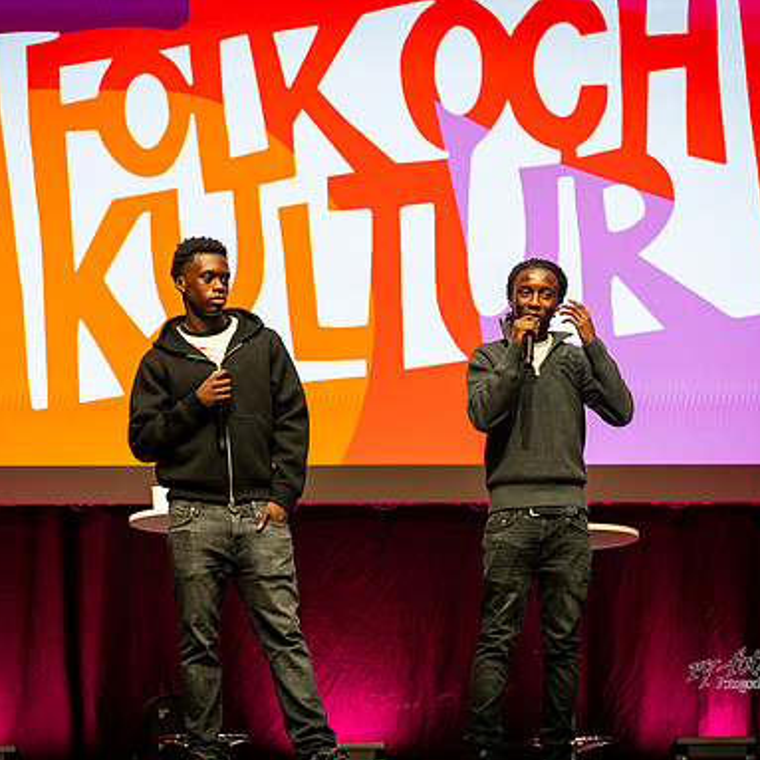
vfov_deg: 19.3
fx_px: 2236
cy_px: 382
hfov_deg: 19.3
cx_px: 369
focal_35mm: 90
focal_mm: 70
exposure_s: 1/160
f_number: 2.8
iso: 500
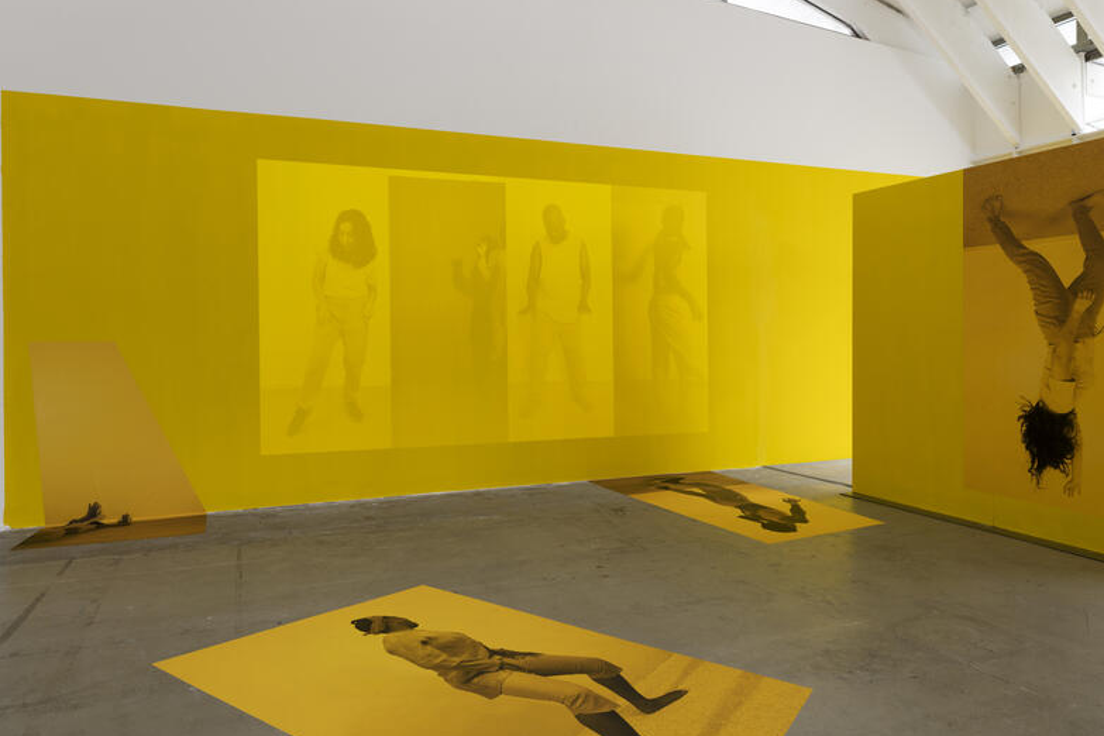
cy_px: 364
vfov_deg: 55.1
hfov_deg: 76.0
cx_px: 525
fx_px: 705
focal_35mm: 23
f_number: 8
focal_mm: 18
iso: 100
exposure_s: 1/6
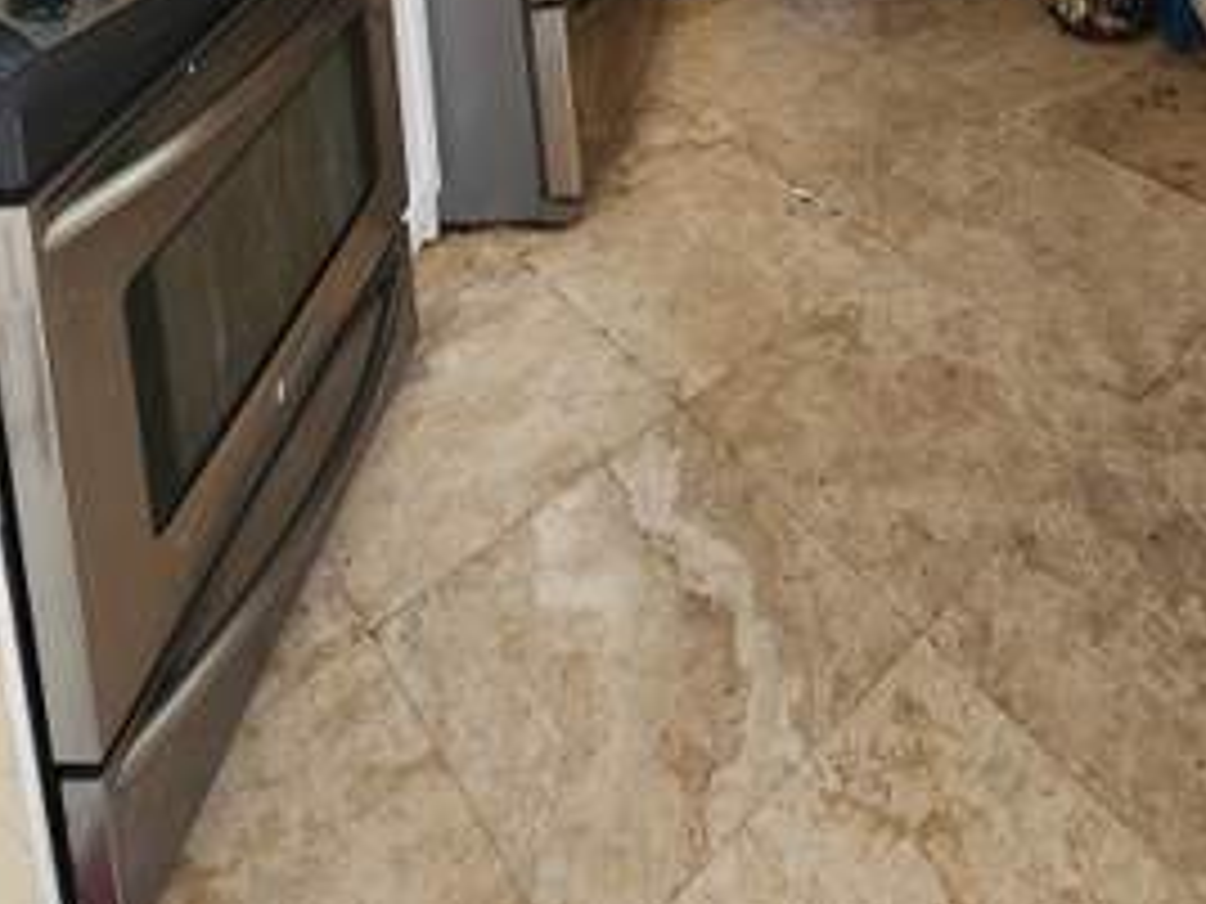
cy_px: -432
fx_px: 1080
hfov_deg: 57.3
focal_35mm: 31
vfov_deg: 29.3
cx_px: 783
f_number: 2.2
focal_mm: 2.2
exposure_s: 1/60
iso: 160
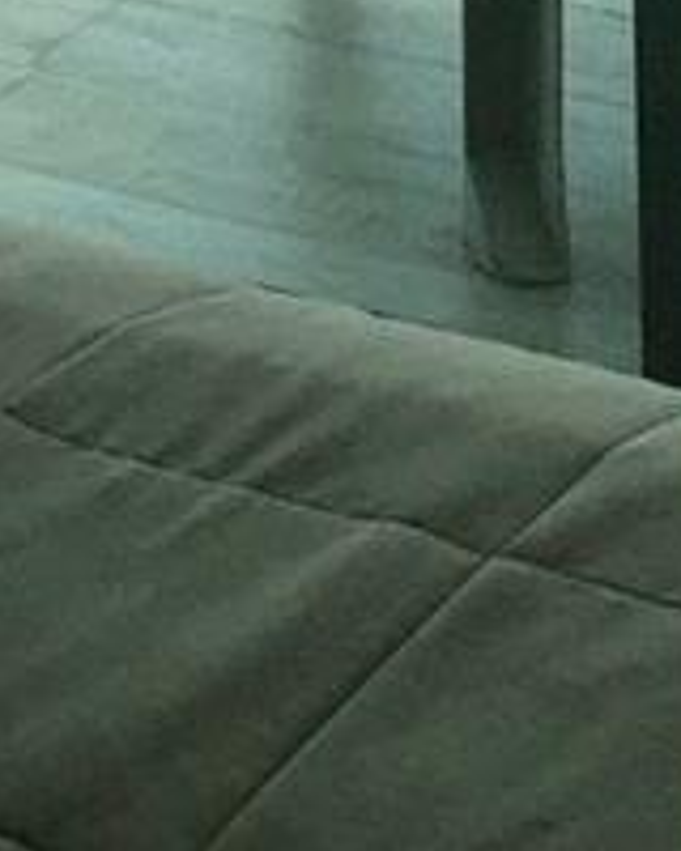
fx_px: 4283
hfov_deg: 9.0
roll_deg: +1.1
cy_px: -1494
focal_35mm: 170
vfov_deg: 9.5
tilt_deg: -4.7
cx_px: 681
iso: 32
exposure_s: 1/1464
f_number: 2.2
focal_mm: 4.15
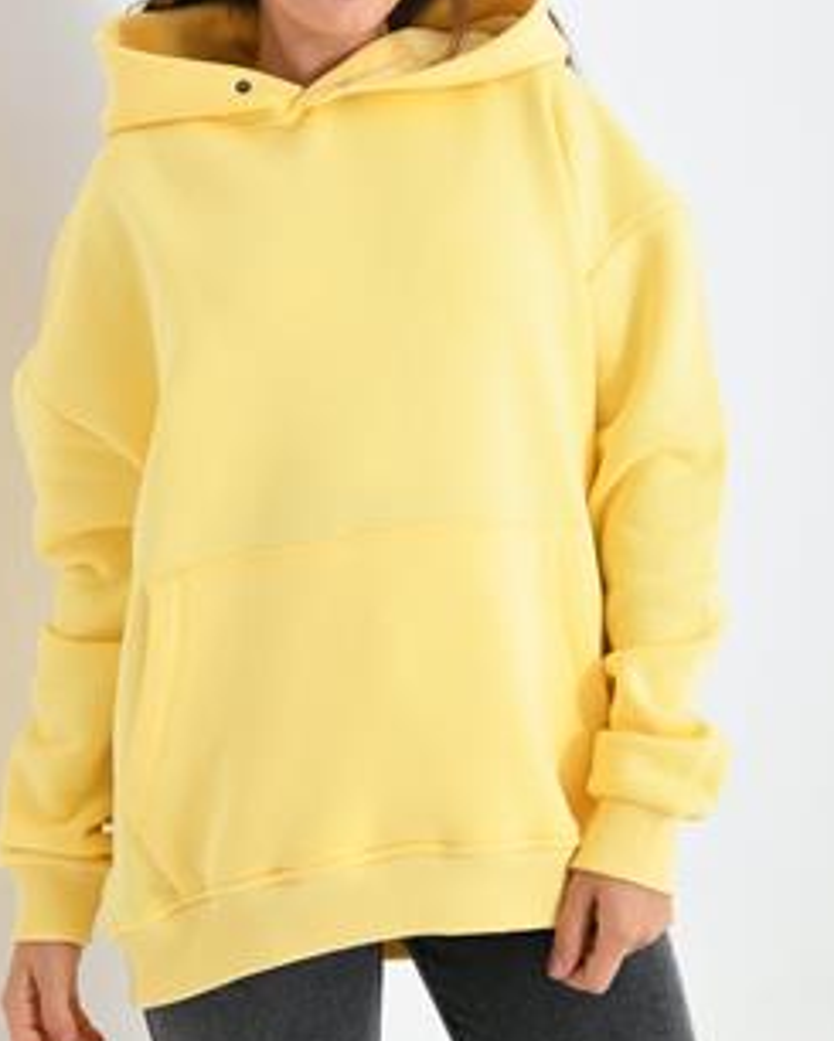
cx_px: 412
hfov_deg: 20.2
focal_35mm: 76
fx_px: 2344
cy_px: 381
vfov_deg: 25.0
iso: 100
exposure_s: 1/125
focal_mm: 55
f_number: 5.6
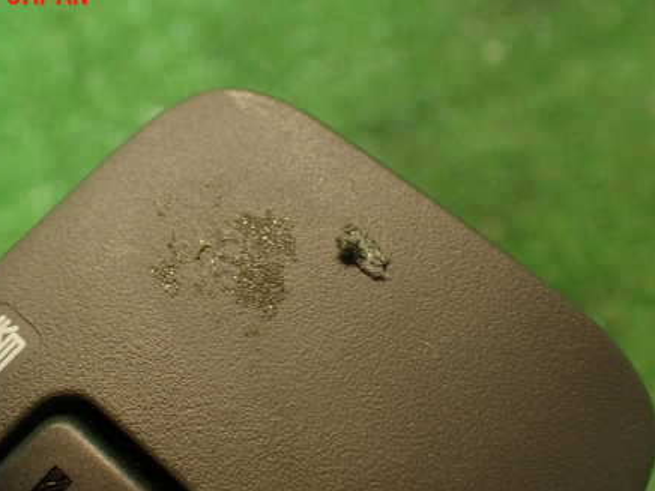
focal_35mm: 44
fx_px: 833
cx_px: 266
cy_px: 314
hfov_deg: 42.8
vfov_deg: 32.7
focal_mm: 5.79
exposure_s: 1/30
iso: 200
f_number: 2.4
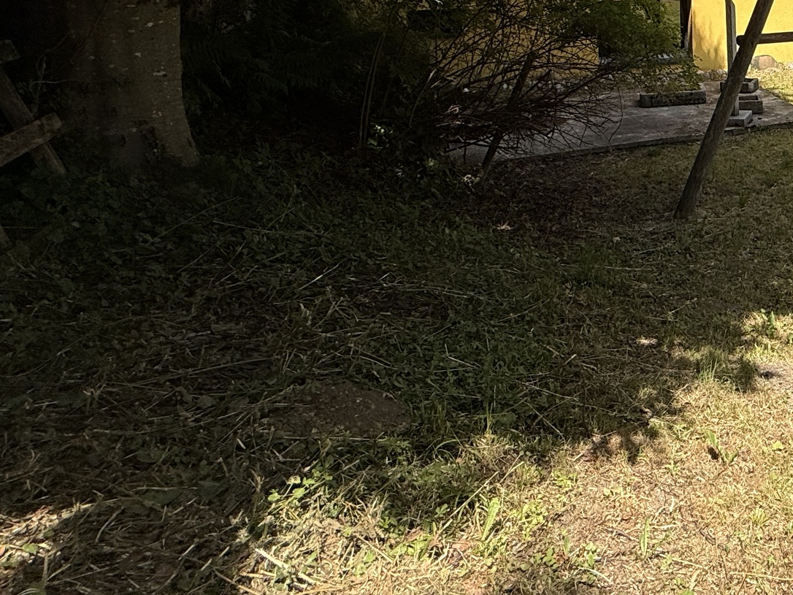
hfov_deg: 43.8
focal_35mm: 33
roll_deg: +0.1
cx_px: 855
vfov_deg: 38.0
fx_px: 756
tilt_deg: -3.8
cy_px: -7
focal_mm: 2.22
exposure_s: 1/955
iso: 50
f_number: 2.2
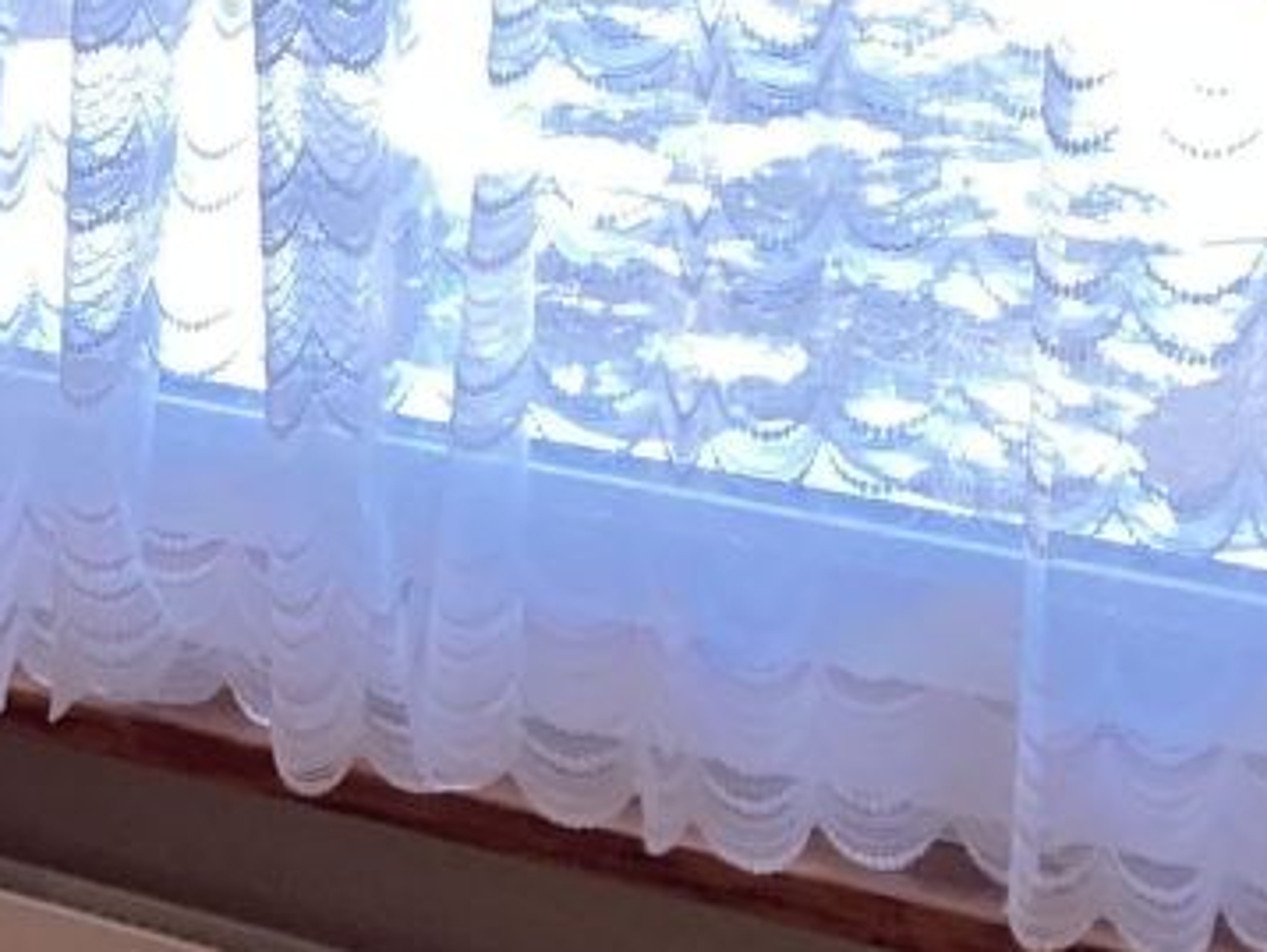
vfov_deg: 9.3
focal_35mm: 160
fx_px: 5860
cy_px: 248
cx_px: -2219
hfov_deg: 10.0
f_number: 1.8
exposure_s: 1/50
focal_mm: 3.99
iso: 80
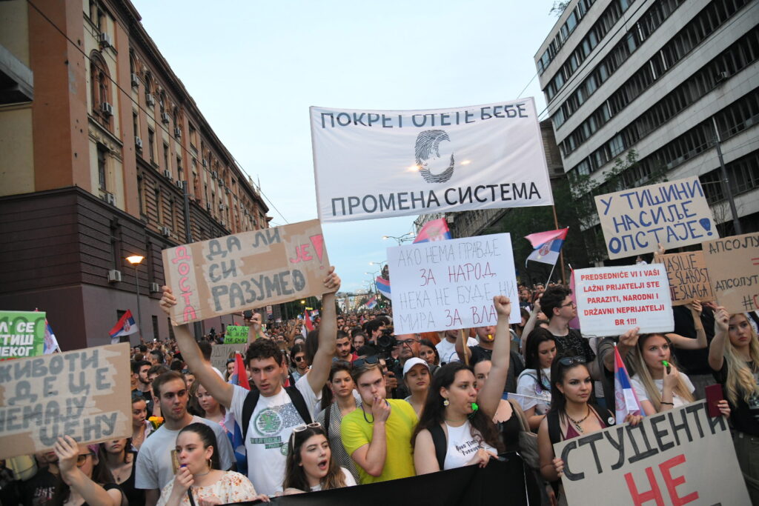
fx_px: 506
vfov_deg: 53.1
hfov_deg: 73.7
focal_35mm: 24
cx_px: 380
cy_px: 253
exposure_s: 1/160
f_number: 4
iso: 2500
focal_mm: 24
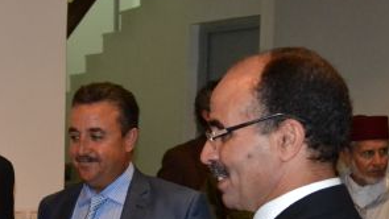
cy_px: 222
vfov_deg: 15.8
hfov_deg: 27.8
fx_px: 774
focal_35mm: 75
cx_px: 100
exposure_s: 1/60
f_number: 3.8
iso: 3200
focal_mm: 22
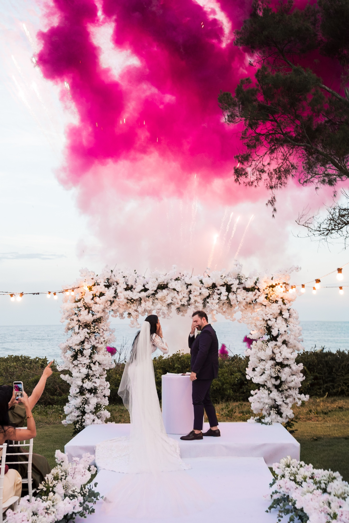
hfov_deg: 31.7
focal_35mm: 42
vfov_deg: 46.1
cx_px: 169
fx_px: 614
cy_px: 262
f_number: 3.2
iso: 720
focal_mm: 28
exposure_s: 1/200
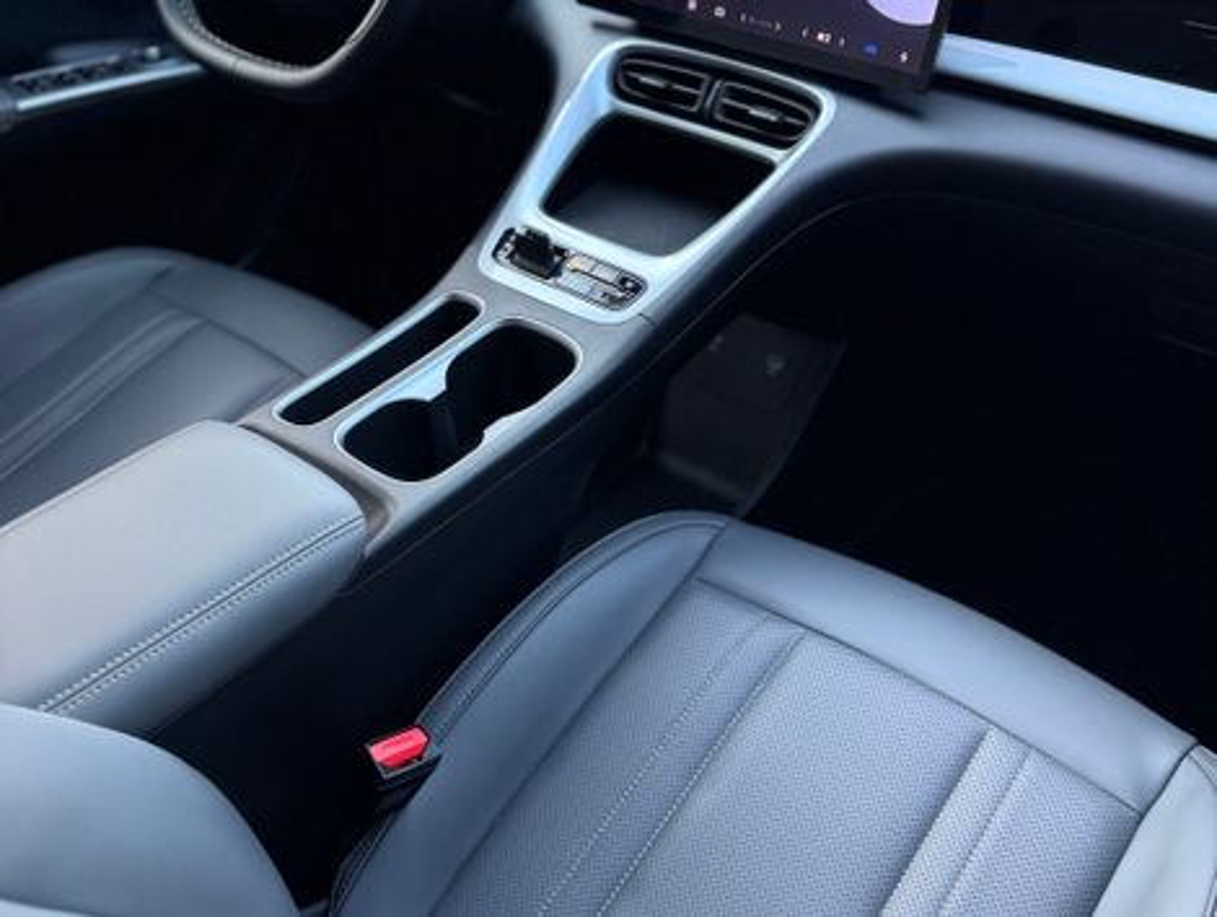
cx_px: 608
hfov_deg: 71.5
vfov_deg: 56.9
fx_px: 845
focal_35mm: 24
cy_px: 458
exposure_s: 1/60
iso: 200
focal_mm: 6.76
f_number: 1.78
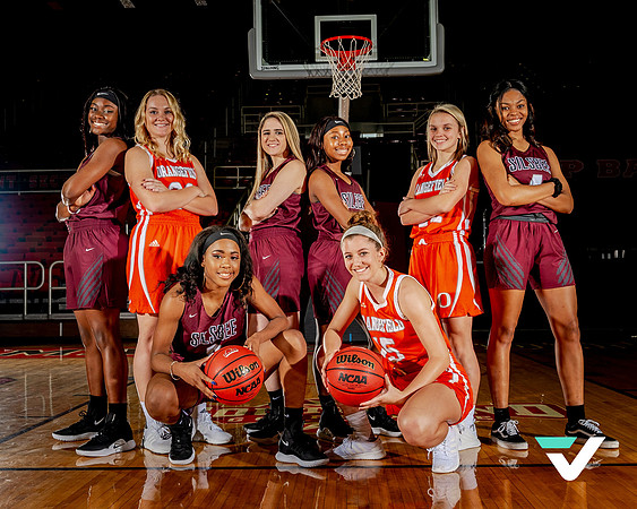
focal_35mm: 42
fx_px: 798
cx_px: 313
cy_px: 257
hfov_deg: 43.5
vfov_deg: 35.4
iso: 250
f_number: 8
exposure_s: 1/125
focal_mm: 30
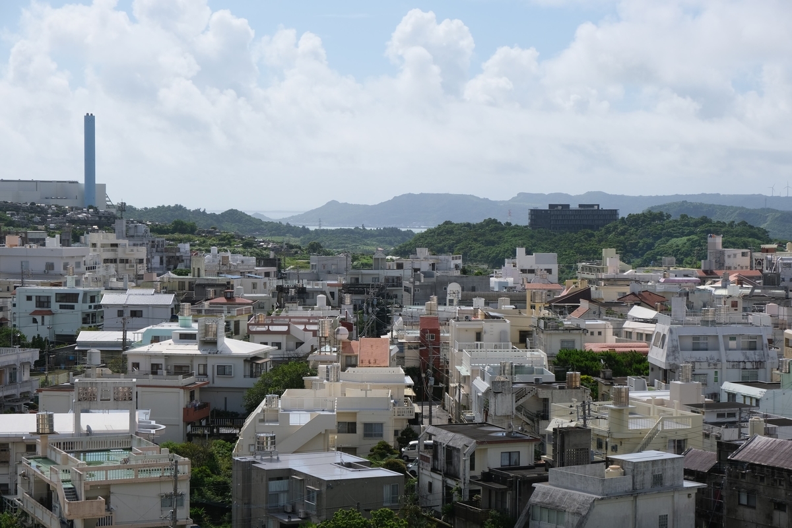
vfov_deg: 16.5
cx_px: 396
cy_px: 264
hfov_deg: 24.5
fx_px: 1826
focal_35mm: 83
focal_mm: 55
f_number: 8
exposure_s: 1/850
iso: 320
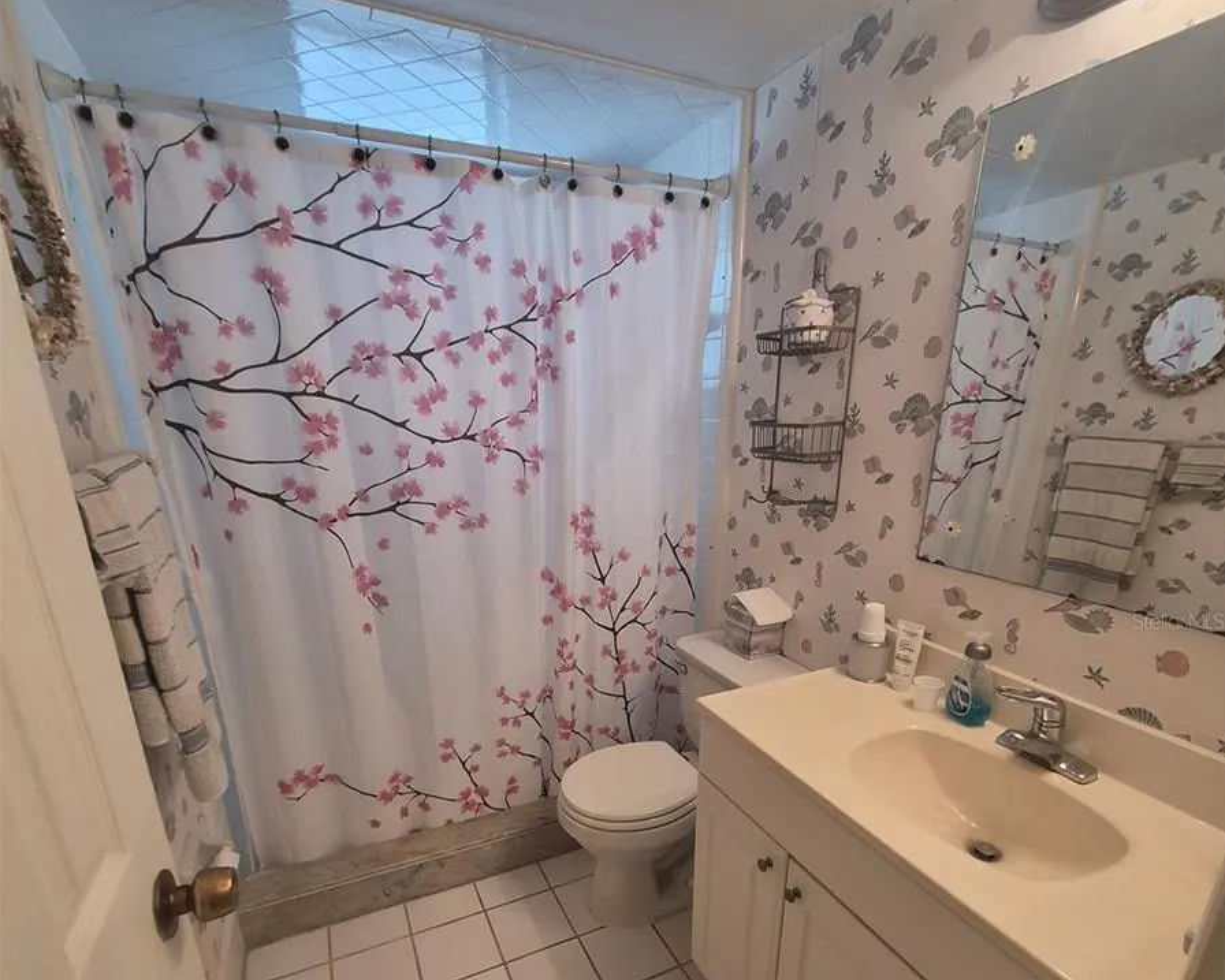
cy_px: 621
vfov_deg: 75.5
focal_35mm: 17
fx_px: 616
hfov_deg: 89.6
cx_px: 614
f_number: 2.2
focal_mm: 1.74
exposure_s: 1/60
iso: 125
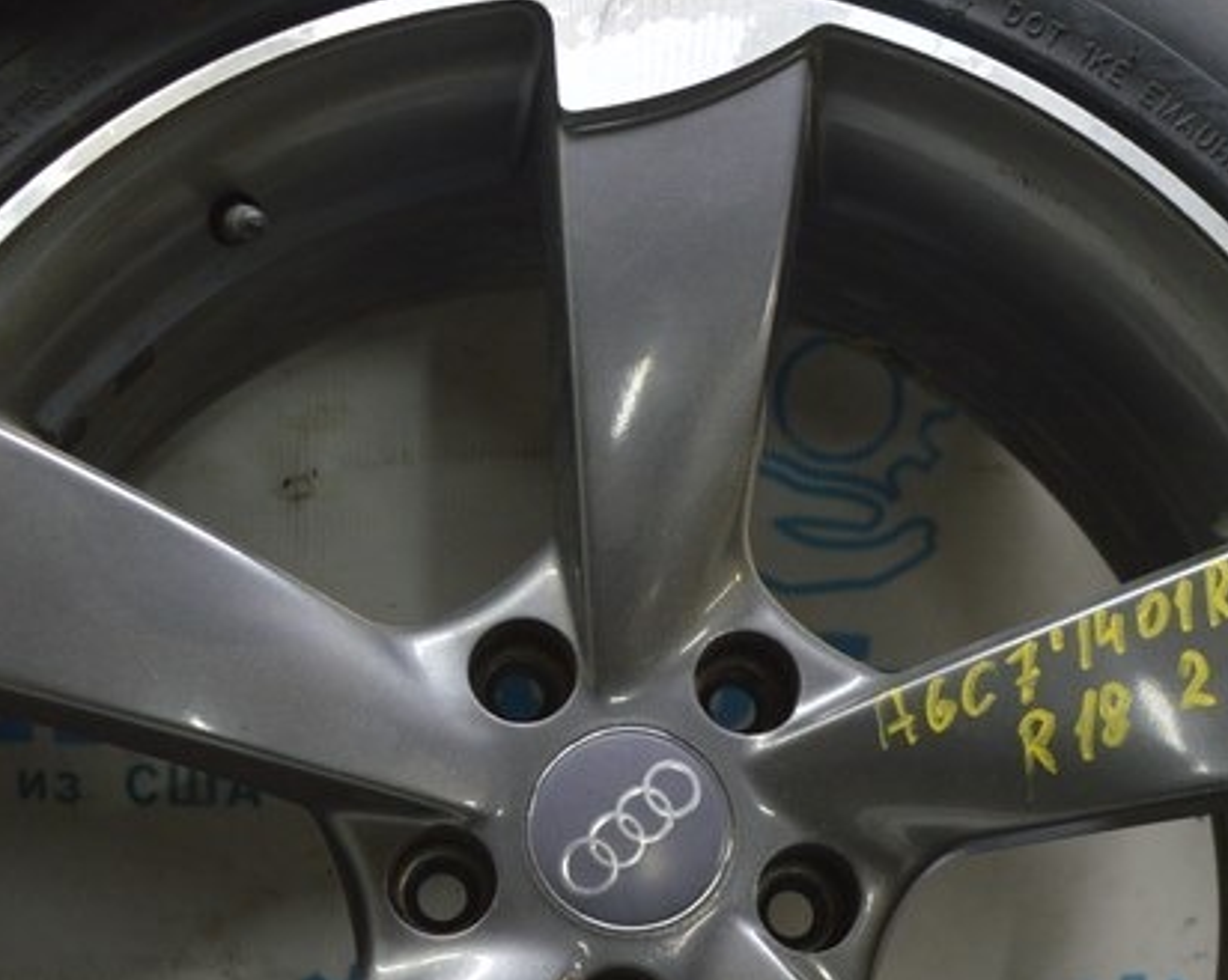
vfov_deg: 19.6
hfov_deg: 24.8
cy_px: 859
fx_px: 2797
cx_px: 635
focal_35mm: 77
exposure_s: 1/20
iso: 400
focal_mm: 22
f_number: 5.6
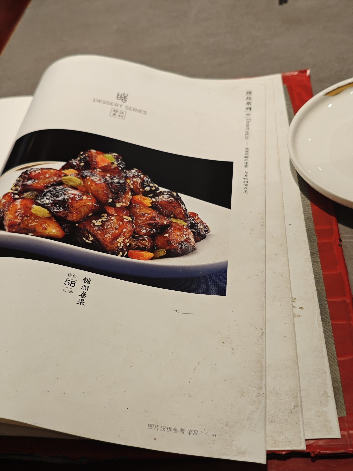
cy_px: 236
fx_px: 626
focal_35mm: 46
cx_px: 176
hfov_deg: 31.5
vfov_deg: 41.2
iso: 100
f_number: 1.42
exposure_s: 1/100
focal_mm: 6.68
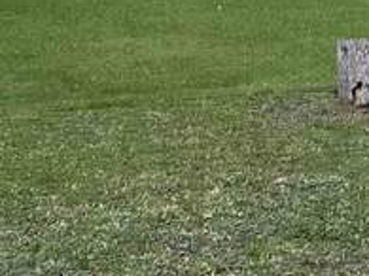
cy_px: -159
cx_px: 394
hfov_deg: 11.4
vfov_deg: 8.5
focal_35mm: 171
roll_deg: +0.9
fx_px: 1822
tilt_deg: -1.0
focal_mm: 5.1
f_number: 1.6
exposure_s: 1/1642
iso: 32
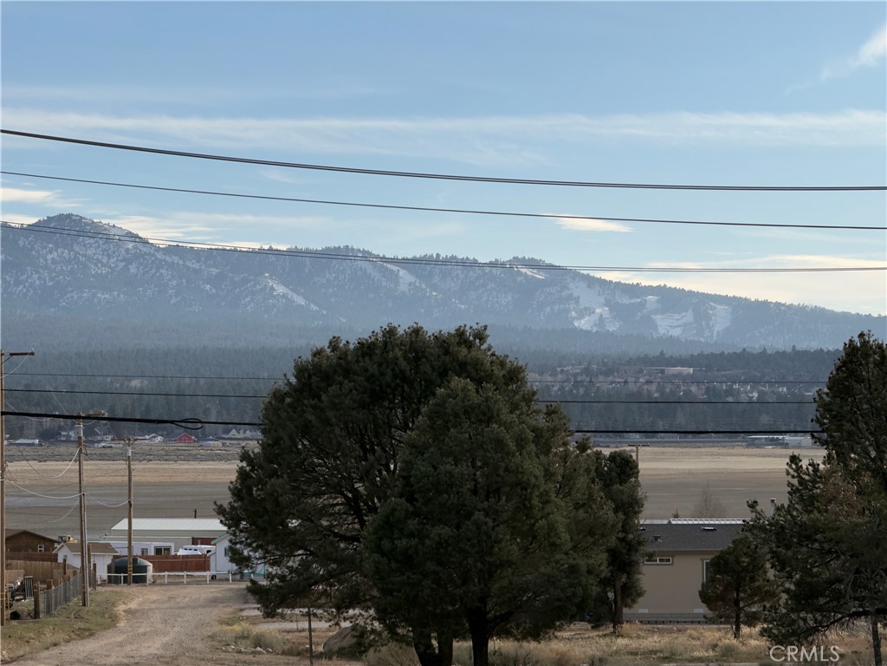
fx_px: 3075
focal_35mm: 120
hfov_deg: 16.4
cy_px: 333
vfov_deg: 12.3
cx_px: 444
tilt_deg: +2.1
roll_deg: +0.4
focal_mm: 15.66
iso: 50
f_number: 2.8
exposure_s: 1/2283
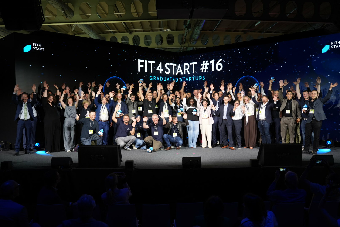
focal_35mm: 31
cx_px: 170
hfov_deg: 60.3
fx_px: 293
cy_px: 114
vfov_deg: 42.4
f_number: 2.8
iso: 1000
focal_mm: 31
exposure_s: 1/200
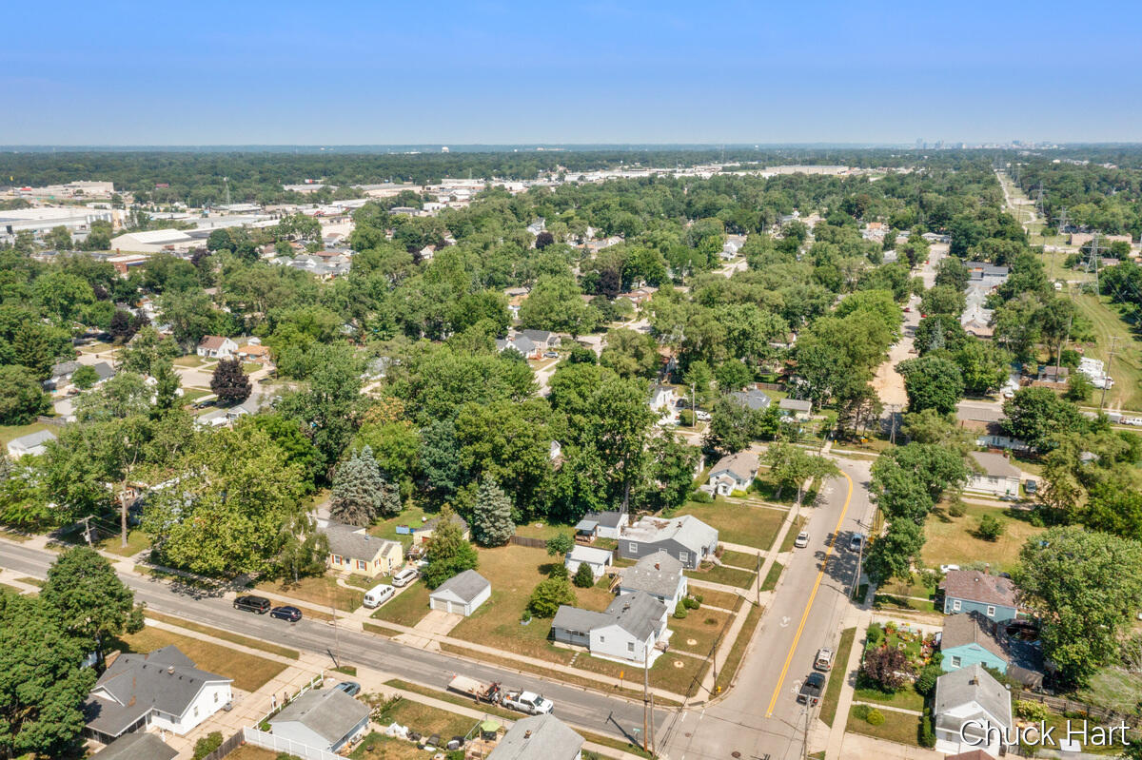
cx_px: 571
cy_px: 380
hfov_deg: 65.5
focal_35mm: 28
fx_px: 888
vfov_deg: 46.4
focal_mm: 10.26
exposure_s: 1/500
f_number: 11
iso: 100
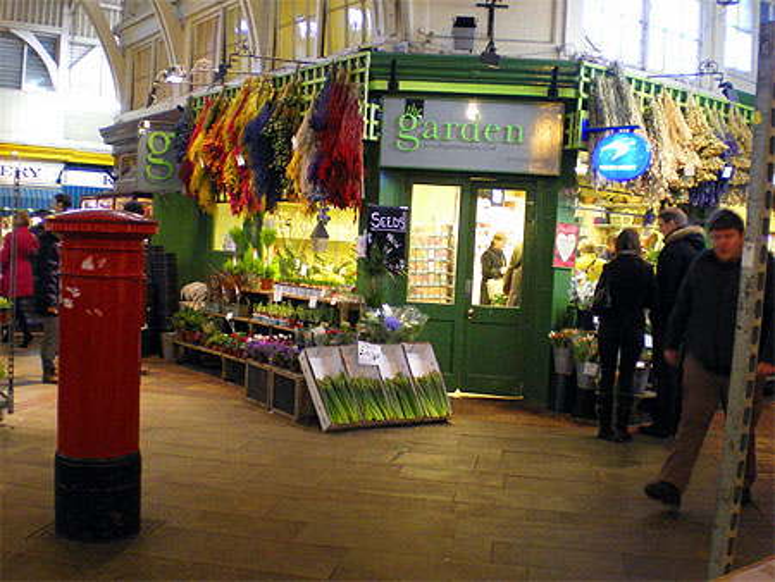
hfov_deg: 49.0
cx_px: 388
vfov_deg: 37.8
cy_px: 291
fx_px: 851
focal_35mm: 38
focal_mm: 6.3
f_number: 3.1
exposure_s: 1/20
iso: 400
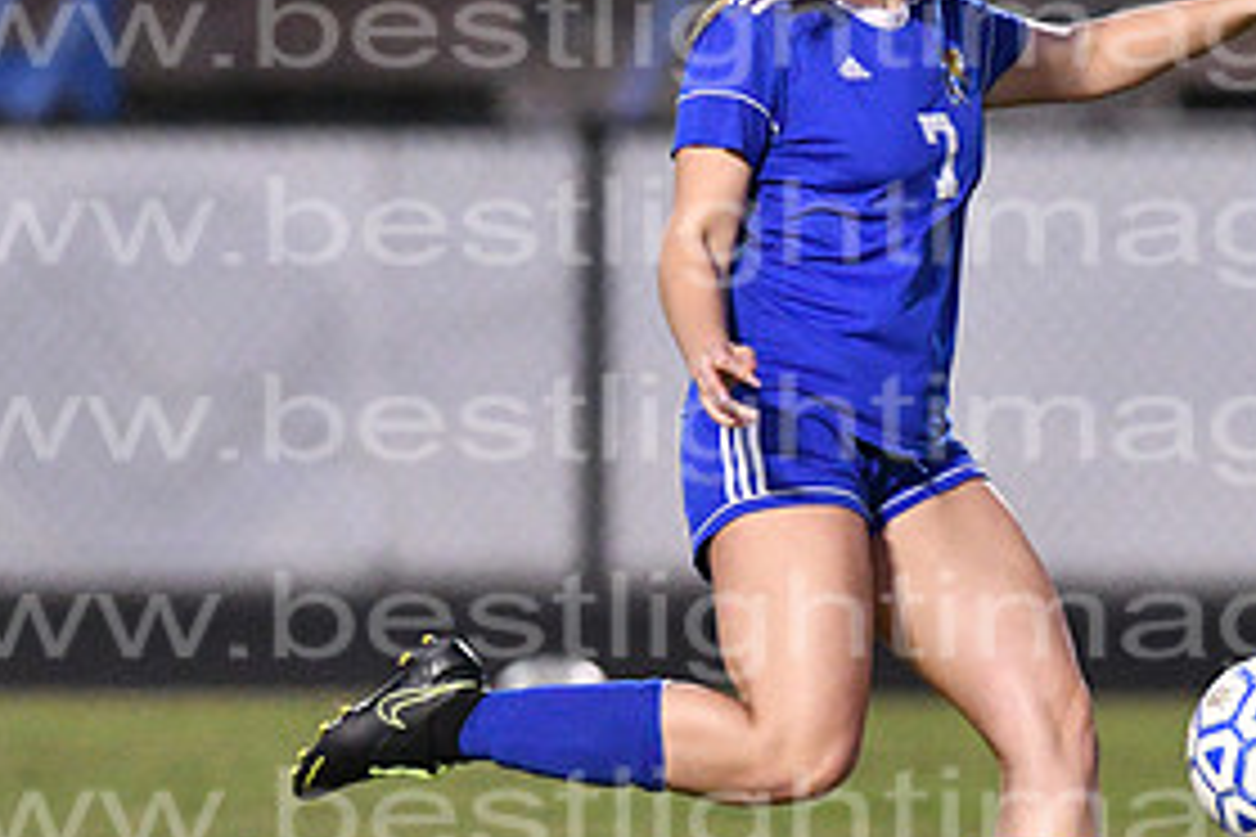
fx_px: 32653
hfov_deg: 2.2
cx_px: 860
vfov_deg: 1.5
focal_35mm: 936
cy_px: 331
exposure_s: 1/800
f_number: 3.5
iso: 10000
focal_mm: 300
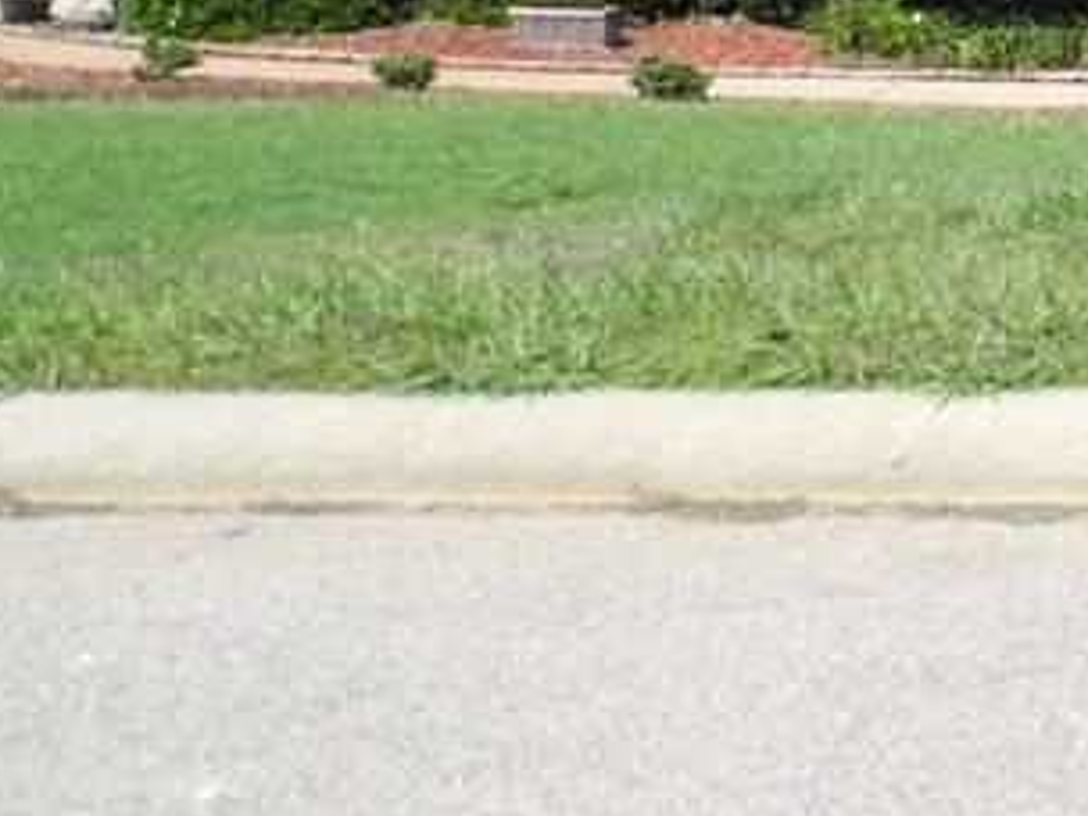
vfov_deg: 14.0
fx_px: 3174
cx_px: 1693
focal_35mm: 101
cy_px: -261
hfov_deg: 17.3
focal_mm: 6.4
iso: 100
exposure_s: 1/968
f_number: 2.8
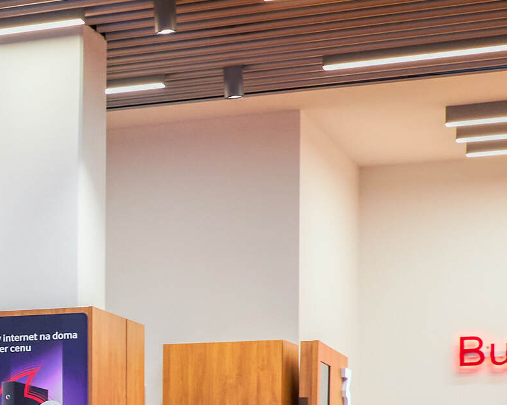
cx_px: -442
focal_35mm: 115
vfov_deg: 13.0
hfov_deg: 14.4
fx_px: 1725
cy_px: 515
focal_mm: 24
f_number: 8
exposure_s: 1/30
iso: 560
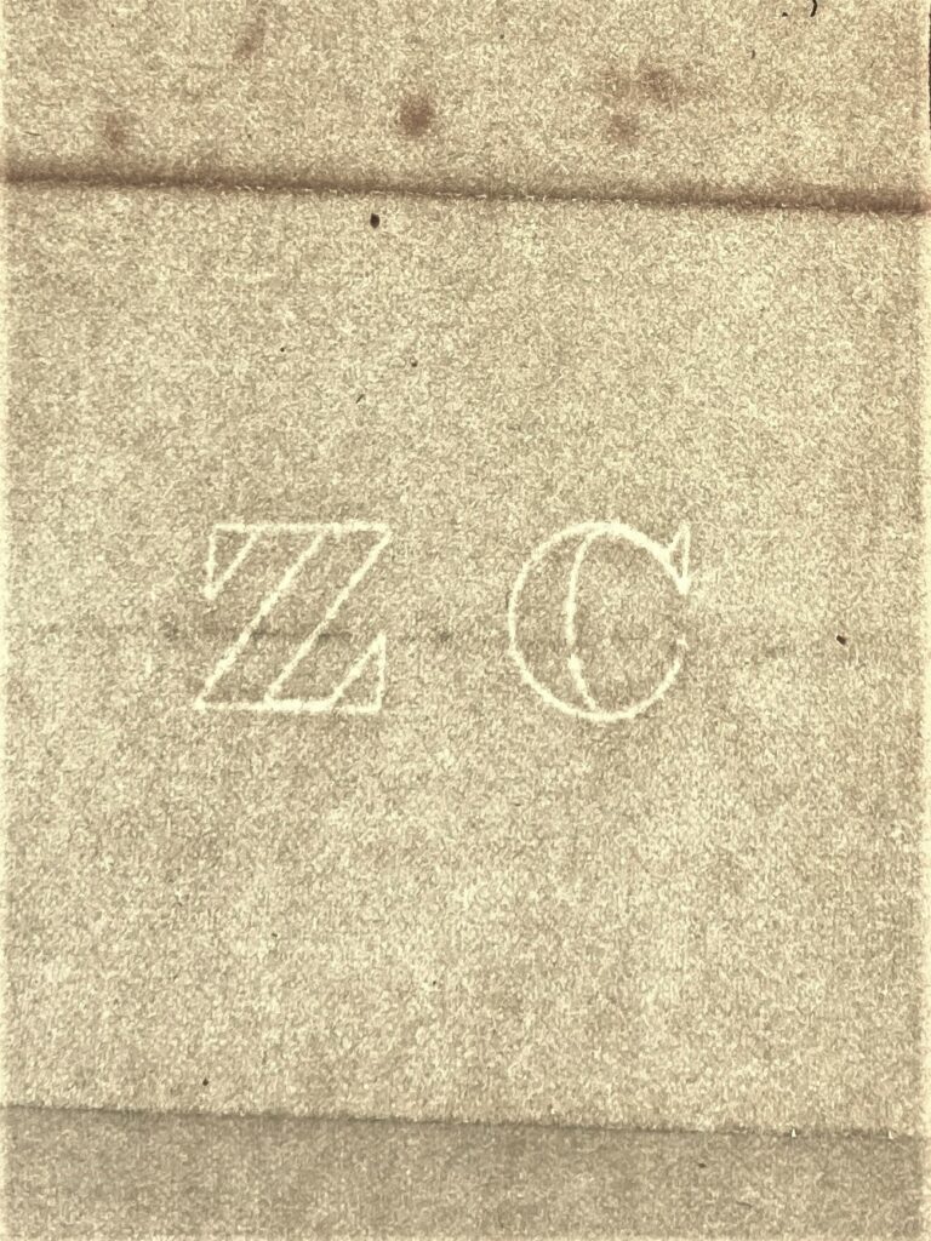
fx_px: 1004
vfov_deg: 63.4
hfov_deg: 49.7
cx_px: 466
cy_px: 620
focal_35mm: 28
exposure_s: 1/120
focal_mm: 3.99
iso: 25
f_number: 1.8
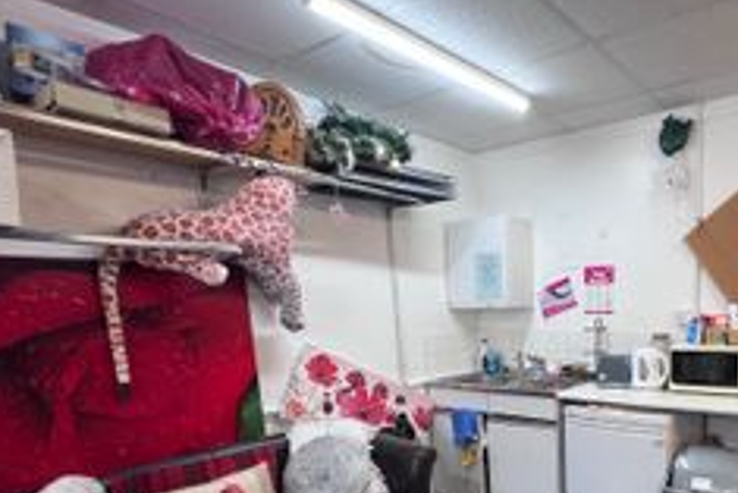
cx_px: 562
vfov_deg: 52.2
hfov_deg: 70.4
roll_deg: +2.5
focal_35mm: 23
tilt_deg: -7.8
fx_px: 472
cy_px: 383
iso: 100
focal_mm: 1.57
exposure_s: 1/100
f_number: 1.8
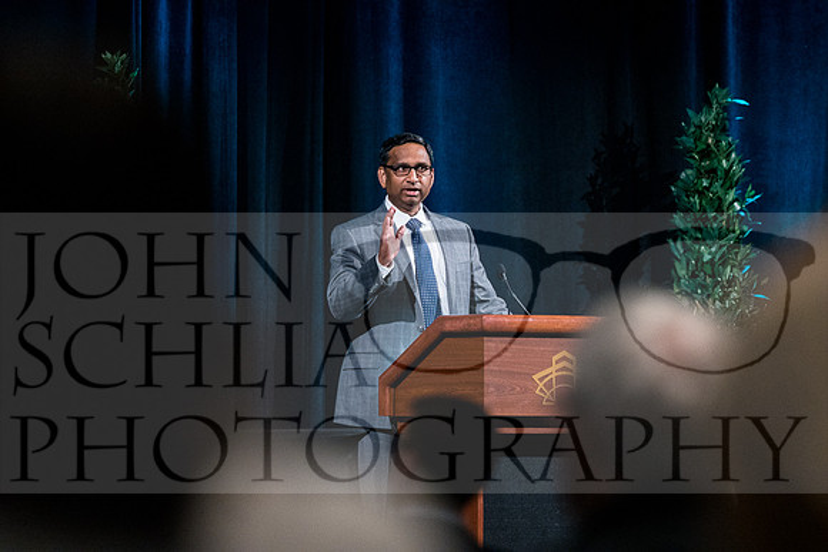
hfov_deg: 6.9
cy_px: 276
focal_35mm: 300
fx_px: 6901
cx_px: 414
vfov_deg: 4.6
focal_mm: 200
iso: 3200
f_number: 3.5
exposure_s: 1/125
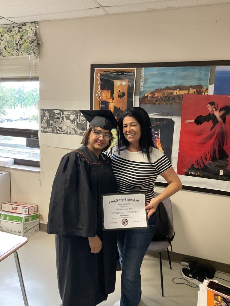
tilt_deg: -10.5
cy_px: 153
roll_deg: -4.0
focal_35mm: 29
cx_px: 115
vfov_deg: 61.7
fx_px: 257
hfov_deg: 48.2
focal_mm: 3
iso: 160
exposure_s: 1/60
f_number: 1.8
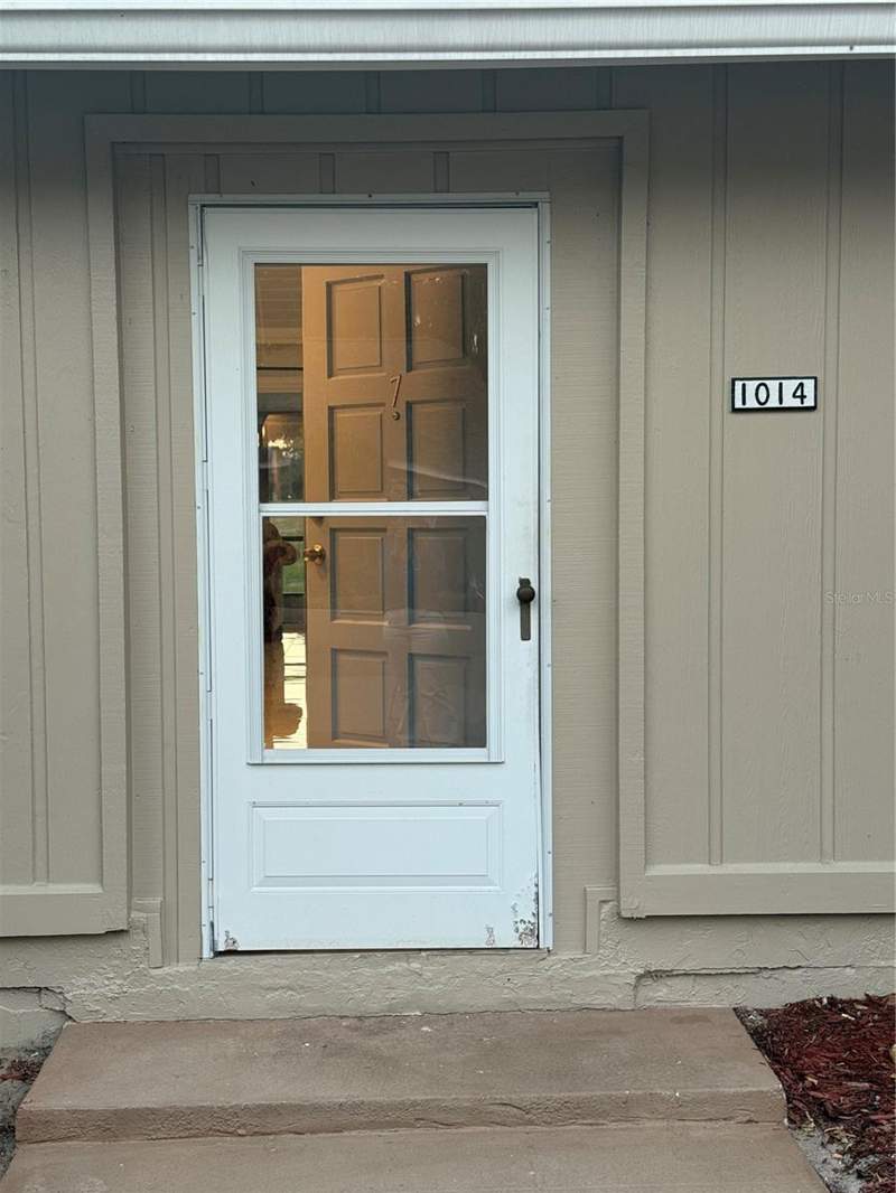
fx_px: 1656
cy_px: 596
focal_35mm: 48
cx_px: 448
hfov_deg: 30.3
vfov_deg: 39.6
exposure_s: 1/88
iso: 100
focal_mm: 6.76
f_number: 1.78
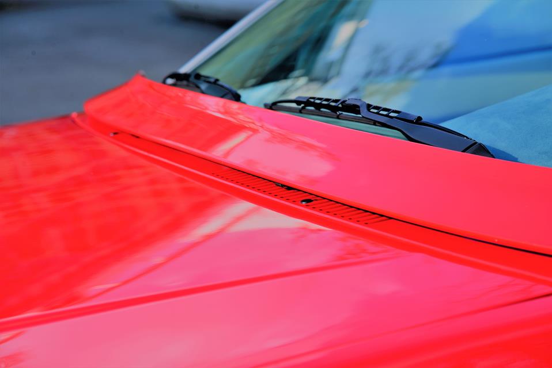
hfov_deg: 17.1
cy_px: 184
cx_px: 276
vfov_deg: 11.4
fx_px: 1841
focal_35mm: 120
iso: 100
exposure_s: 1/200
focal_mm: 120
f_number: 7.1
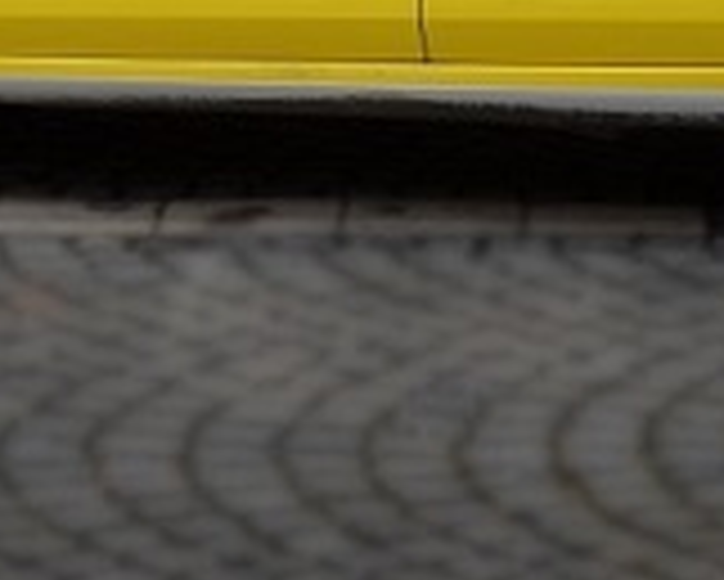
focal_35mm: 238
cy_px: -272
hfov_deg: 8.1
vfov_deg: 6.4
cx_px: 526
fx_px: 5103
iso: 125
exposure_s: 1/100
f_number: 5
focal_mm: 24.4
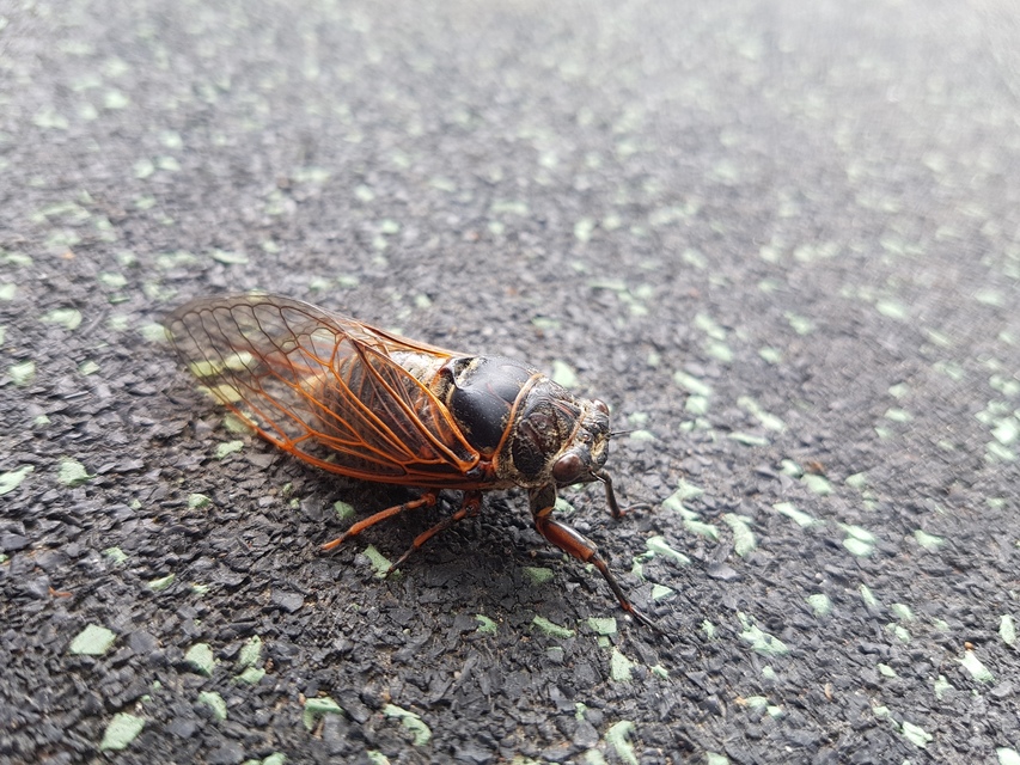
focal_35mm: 26
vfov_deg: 53.1
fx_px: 766
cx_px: 510
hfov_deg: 67.3
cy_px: 382
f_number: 1.7
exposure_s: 1/156
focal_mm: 4.2
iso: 50
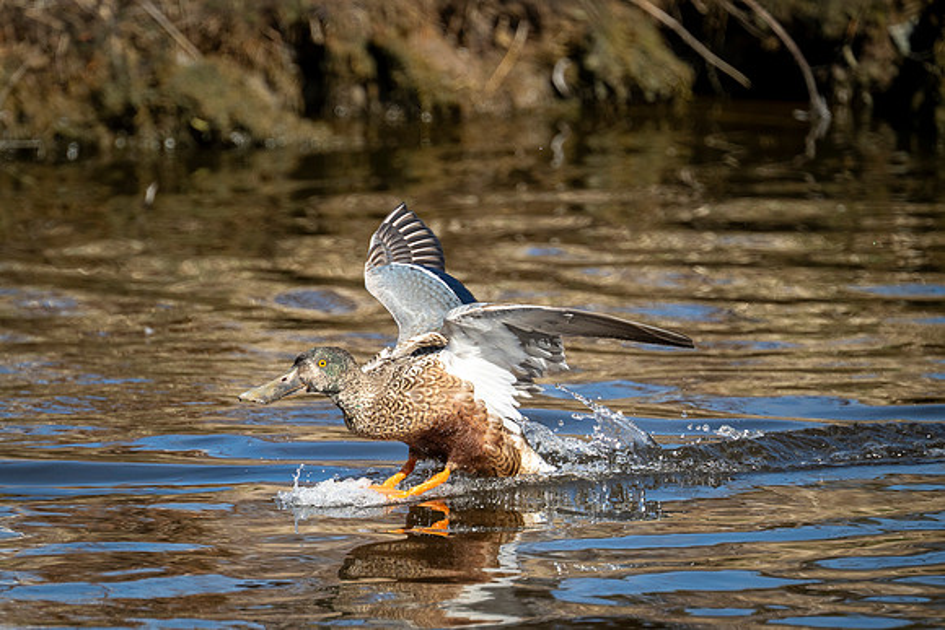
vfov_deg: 2.4
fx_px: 15115
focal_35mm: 576
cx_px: 309
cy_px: 384
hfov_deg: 3.6
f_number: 6.3
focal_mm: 400
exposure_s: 1/2000
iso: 720
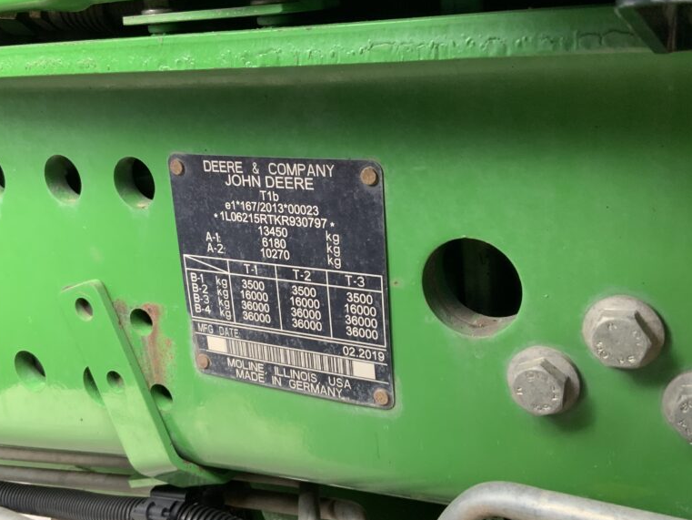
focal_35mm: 39
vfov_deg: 36.8
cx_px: 323
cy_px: 257
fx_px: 780
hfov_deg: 47.8
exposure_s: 1/60
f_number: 1.8
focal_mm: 3
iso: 80
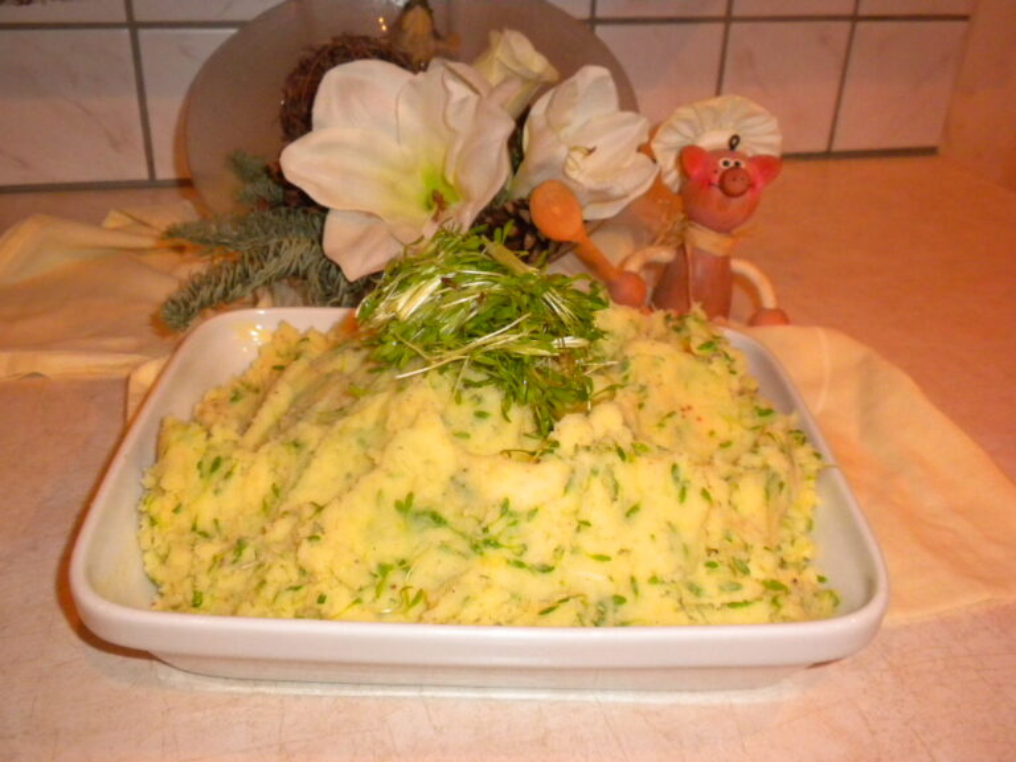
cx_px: 508
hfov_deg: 50.1
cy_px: 381
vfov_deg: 38.7
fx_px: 1086
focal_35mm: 37
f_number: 3.5
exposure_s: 1/30
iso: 400
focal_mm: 6.6
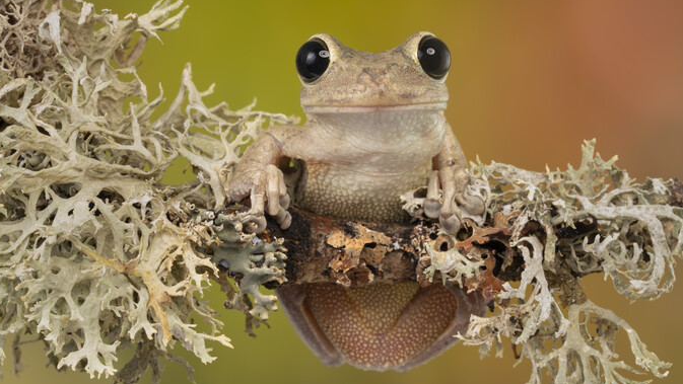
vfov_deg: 11.5
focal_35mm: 105
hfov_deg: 20.4
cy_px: 214
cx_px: 324
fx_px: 1902
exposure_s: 1/160
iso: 50
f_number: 18
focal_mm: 90
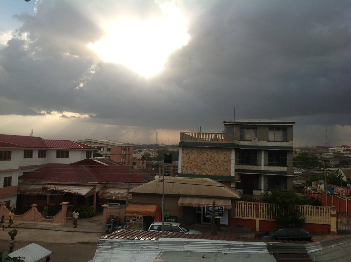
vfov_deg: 40.6
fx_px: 354
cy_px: 131
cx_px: 176
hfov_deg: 52.7
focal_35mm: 35
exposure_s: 1/1439
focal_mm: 4.28
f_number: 2.4
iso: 50
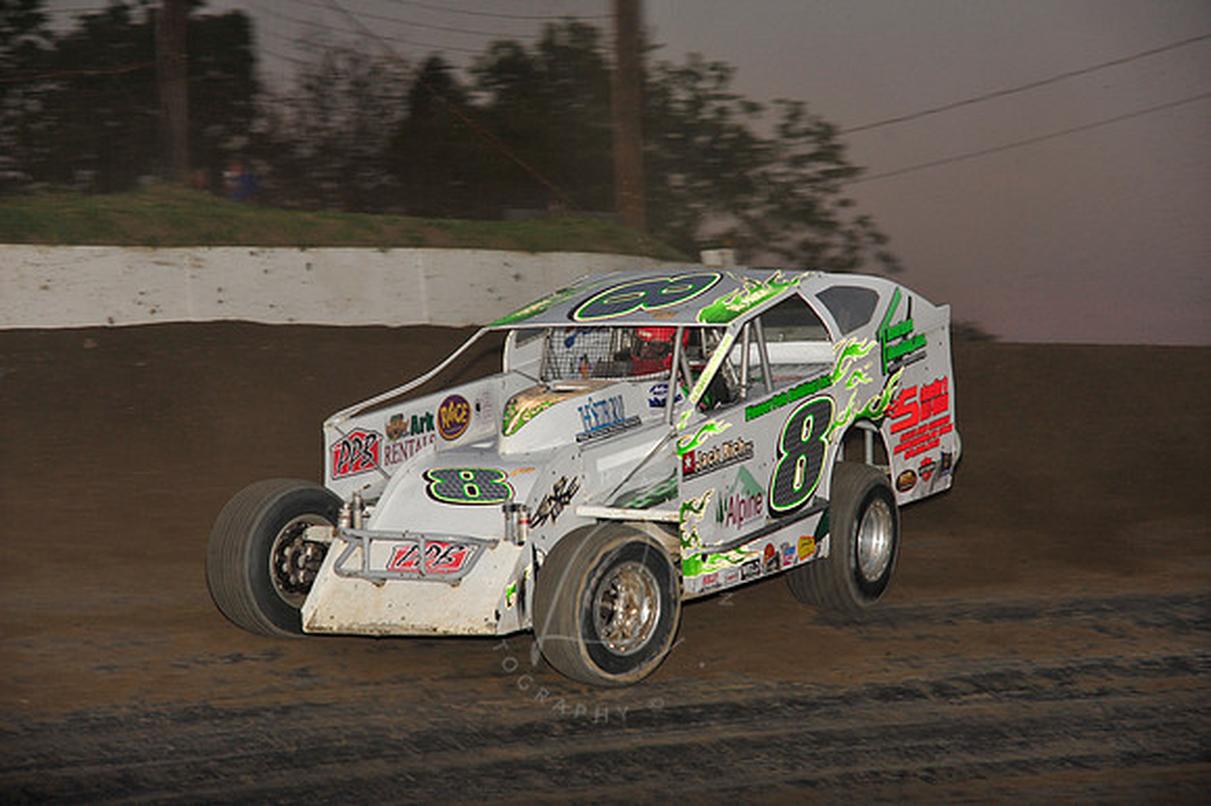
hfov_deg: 14.2
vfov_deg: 9.5
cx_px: 606
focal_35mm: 145
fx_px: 4875
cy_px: 403
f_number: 7.1
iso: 1000
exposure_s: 1/320
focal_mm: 145
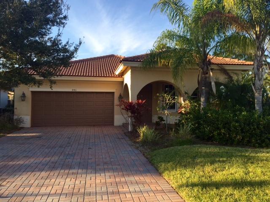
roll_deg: -0.9
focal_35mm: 29
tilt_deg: +1.5
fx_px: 226
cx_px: 135
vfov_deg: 48.2
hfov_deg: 61.7
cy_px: 101
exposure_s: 1/581
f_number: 2.2
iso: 32
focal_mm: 4.15
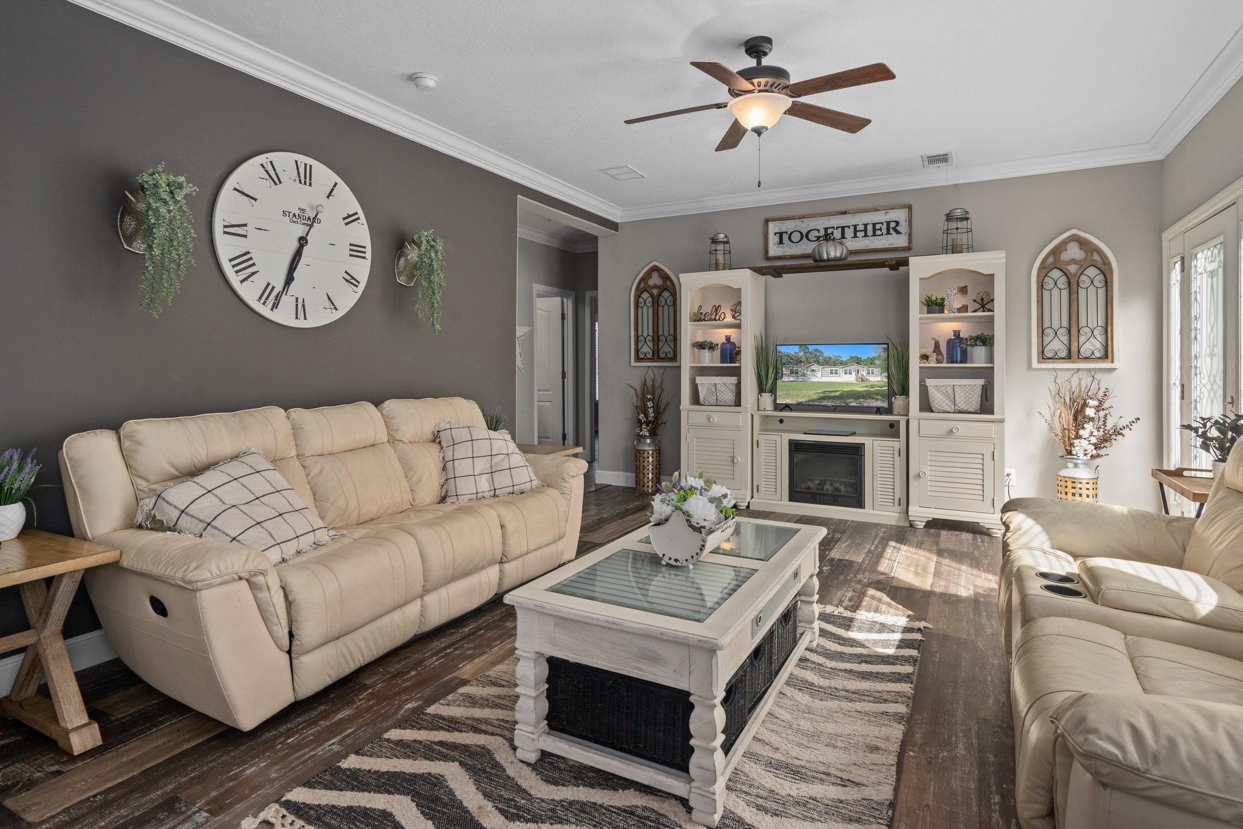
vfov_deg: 67.4
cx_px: 622
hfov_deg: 90.0
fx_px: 621
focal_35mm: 18
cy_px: 414
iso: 320
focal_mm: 18
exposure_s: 1/2.5
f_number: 9
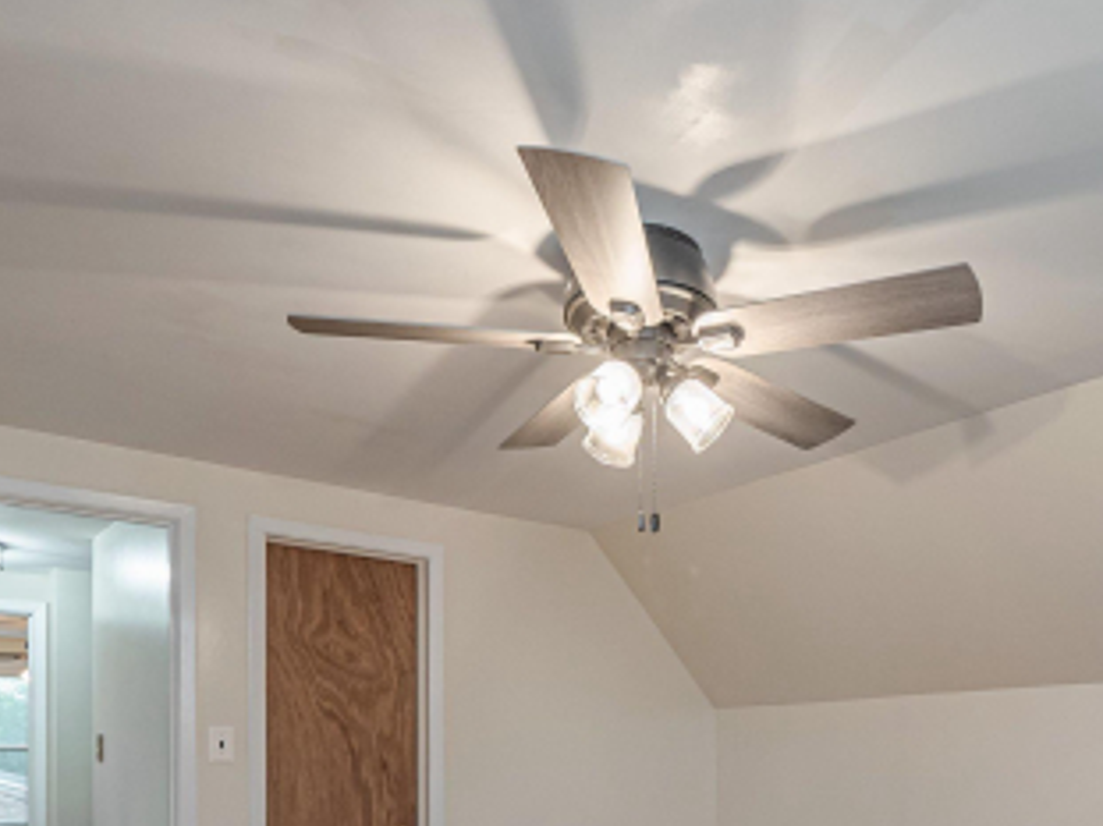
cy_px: 755
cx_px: 715
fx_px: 956
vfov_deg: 42.6
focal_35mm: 30
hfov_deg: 58.9
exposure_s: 1/15
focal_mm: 7
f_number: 4
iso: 200
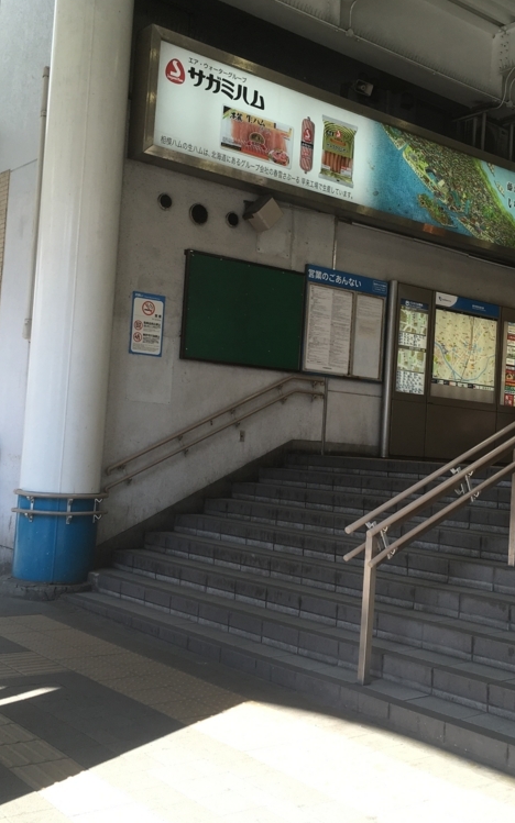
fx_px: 943
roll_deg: -3.3
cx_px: 317
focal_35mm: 42
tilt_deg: +2.6
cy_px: 405
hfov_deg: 30.4
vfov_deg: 47.2
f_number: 2.2
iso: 25
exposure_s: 1/192
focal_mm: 4.15
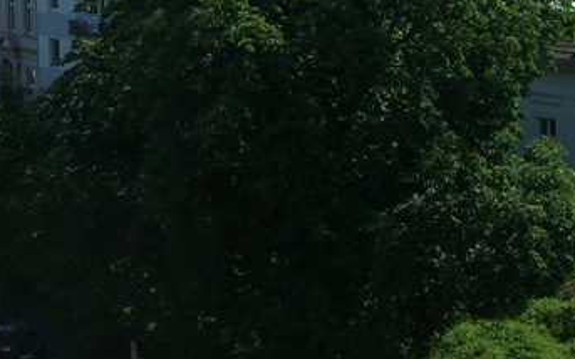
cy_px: -74
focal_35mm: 94
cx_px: 225
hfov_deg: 22.1
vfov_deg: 13.5
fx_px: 1472
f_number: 4.3
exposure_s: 1/800
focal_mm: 6.2
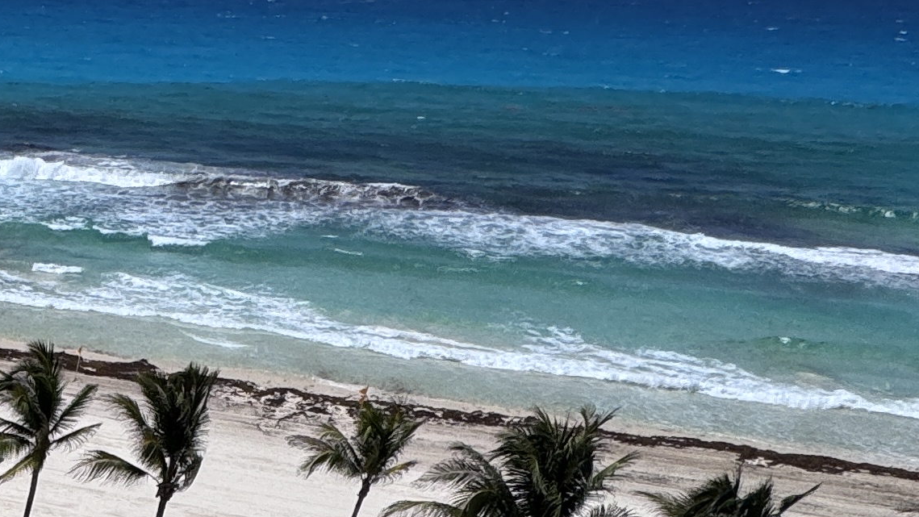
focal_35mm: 54
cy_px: 877
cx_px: -320
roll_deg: +0.2
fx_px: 1316
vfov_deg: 18.4
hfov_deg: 29.6
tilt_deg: -37.2
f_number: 2.2
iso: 32
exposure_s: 1/3717
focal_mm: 2.22
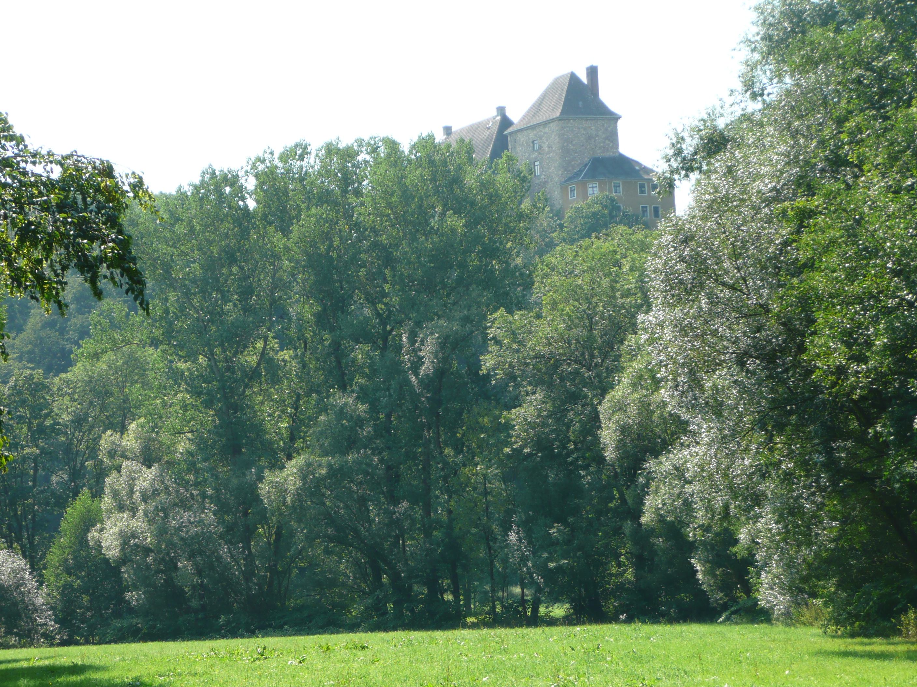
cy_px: 344
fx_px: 2729
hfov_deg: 19.1
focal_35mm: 103
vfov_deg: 14.4
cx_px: 458
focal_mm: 16.9
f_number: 4.7
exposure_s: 1/200
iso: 100
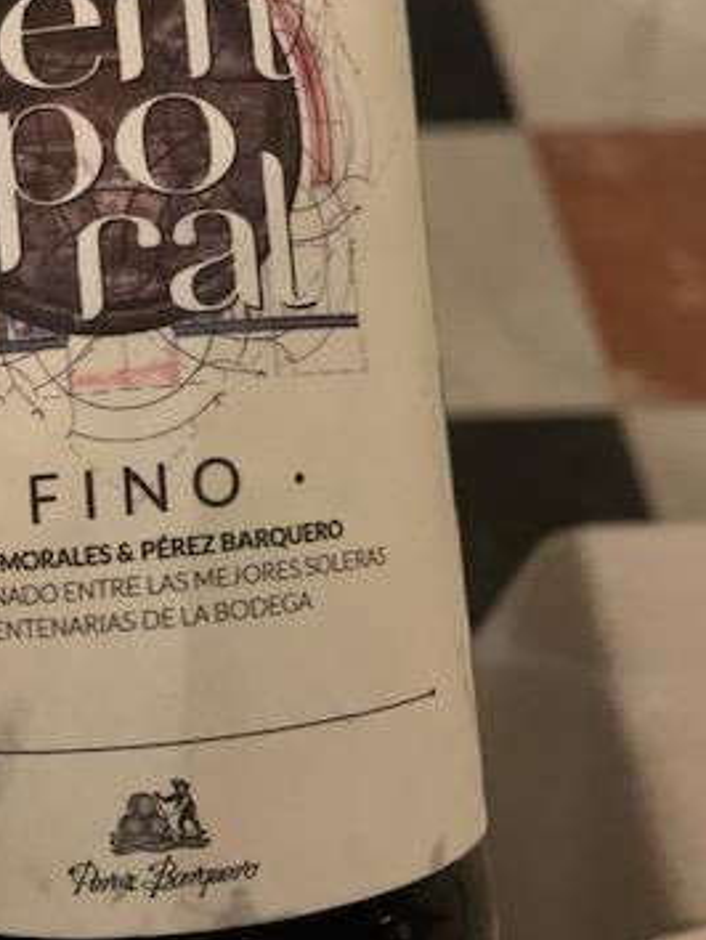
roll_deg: -0.5
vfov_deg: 40.1
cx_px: 242
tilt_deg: -43.7
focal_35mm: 47
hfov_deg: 30.7
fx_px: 1277
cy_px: 351
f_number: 1.8
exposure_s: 1/25
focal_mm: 4.25
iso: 800
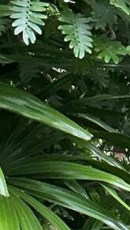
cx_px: 543
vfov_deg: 8.8
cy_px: 594
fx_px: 1328
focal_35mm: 217
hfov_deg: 5.0
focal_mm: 3
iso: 100
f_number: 1.8
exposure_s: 1/60
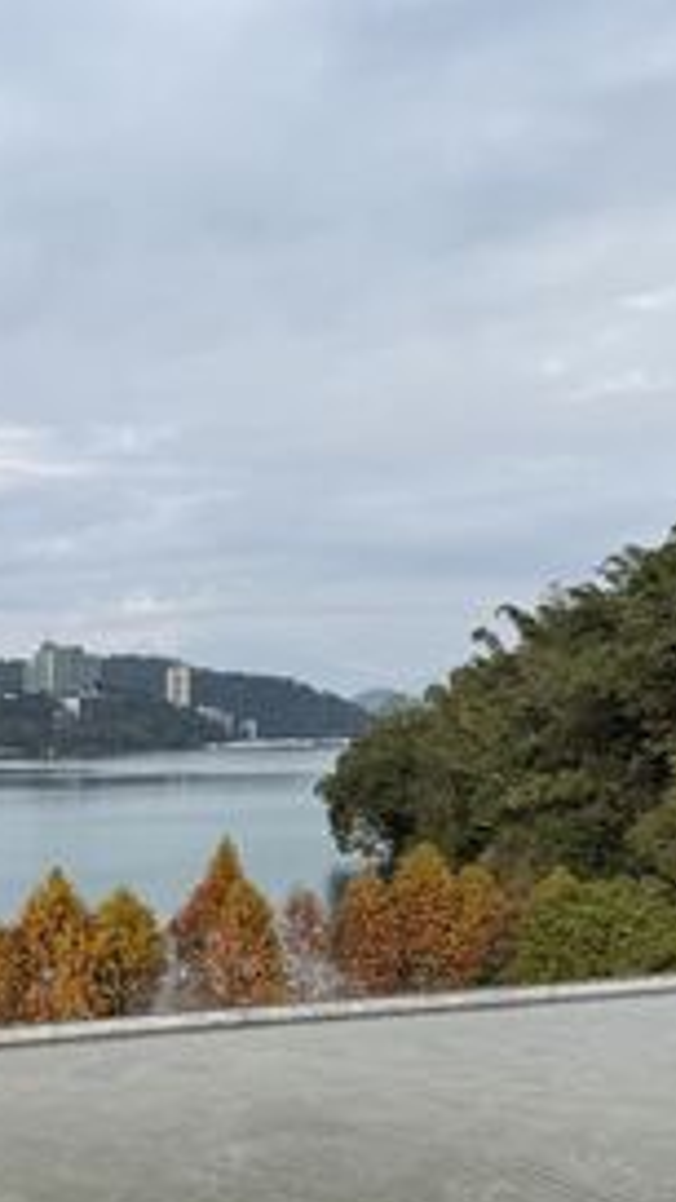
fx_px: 1530
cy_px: 789
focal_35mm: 48
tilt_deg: -3.3
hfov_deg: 23.9
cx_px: 13
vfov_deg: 42.4
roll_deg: +0.5
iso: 80
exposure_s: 1/2105
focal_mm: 6.76
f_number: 1.78
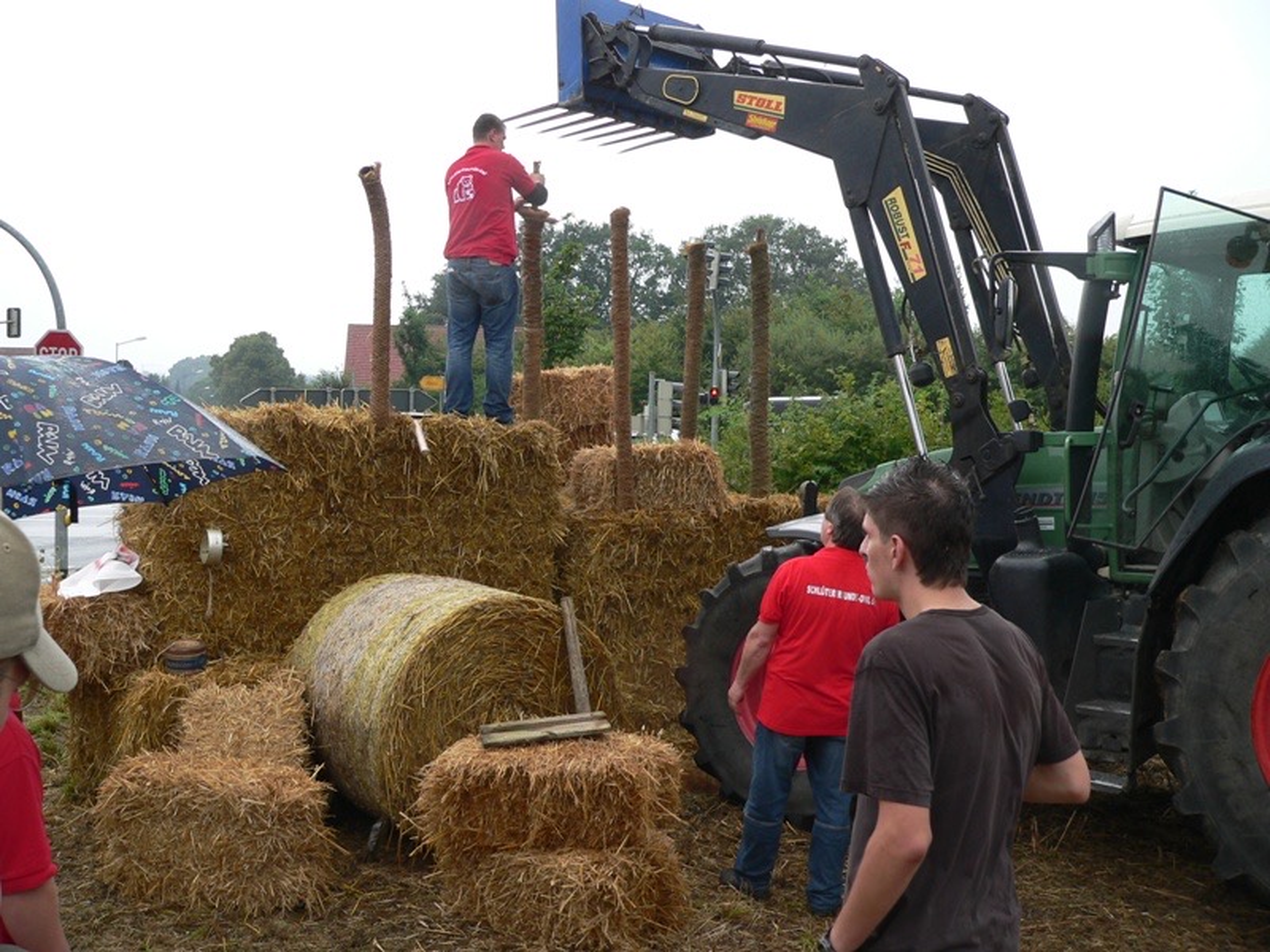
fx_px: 1321
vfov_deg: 39.7
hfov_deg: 51.4
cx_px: 635
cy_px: 476
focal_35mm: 36
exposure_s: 1/100
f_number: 2.8
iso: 80
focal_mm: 6
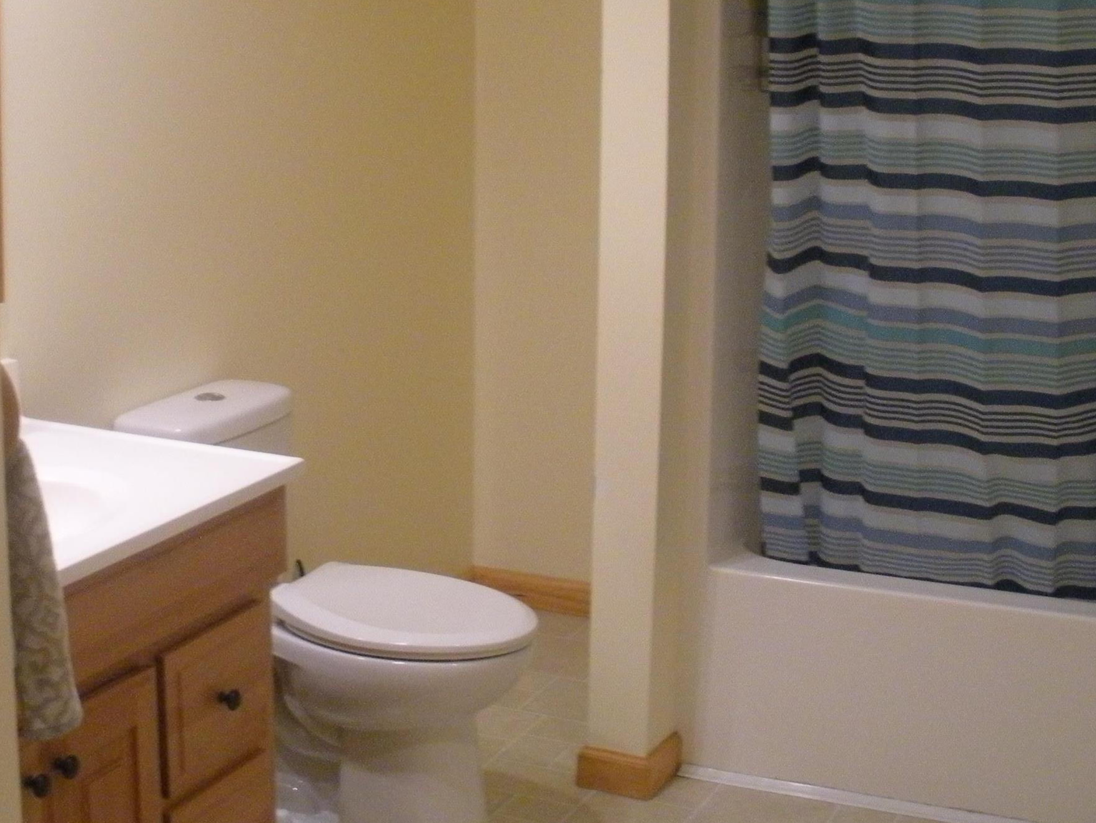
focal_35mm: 63
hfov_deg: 30.6
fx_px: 1995
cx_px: 408
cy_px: 297
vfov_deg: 23.2
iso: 400
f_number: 3.5
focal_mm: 6.3
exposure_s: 1/31.5
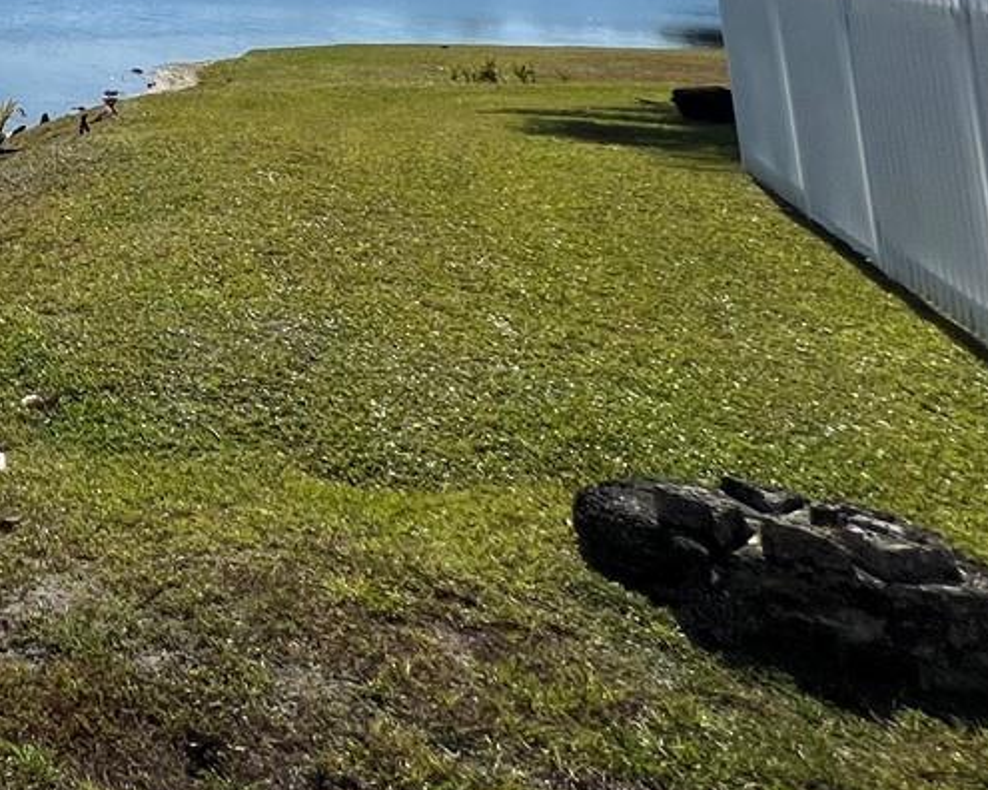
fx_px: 1199
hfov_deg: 27.5
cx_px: -547
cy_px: -353
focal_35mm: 41
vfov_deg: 27.2
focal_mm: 1.57
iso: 32
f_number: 1.8
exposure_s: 1/3922
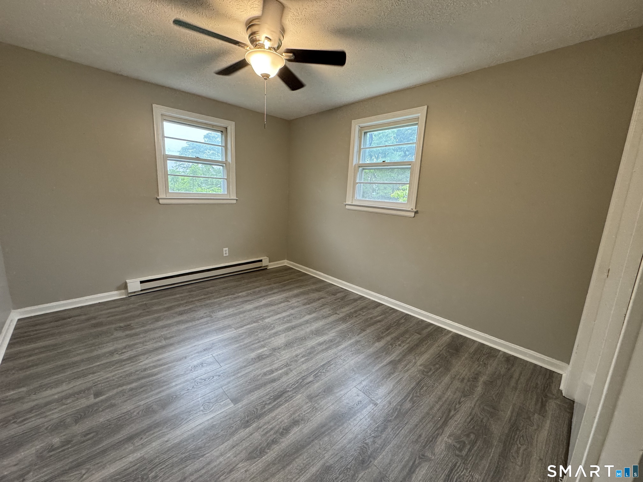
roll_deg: -3.2
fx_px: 260
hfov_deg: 102.1
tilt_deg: -11.2
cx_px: 322
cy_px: 241
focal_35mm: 14
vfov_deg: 85.7
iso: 250
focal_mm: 2.22
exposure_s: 1/60
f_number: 2.2
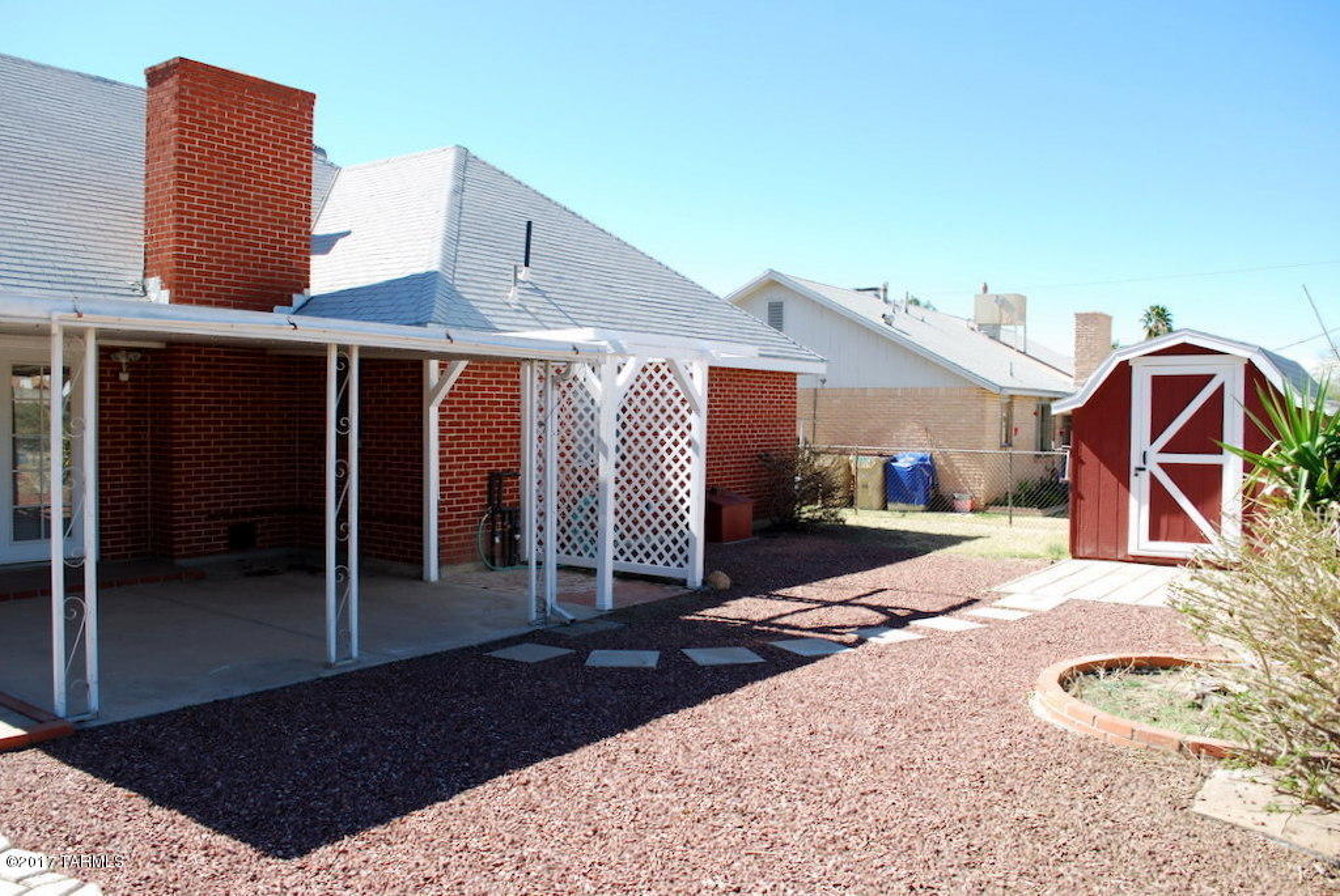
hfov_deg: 67.3
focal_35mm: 27
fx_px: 1006
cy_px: 448
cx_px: 670
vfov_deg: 48.0
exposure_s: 1/160
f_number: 6.3
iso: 100
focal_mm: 18
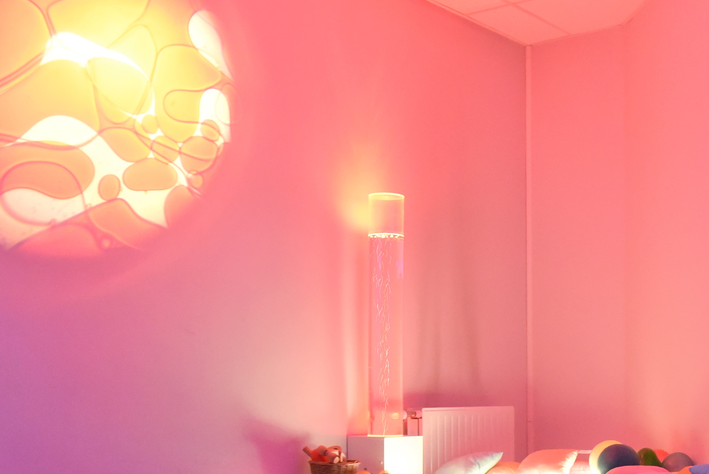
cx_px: 607
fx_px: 1005
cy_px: 453
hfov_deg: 36.9
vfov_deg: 25.4
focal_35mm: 51
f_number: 4
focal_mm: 24
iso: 6400
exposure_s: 1/10
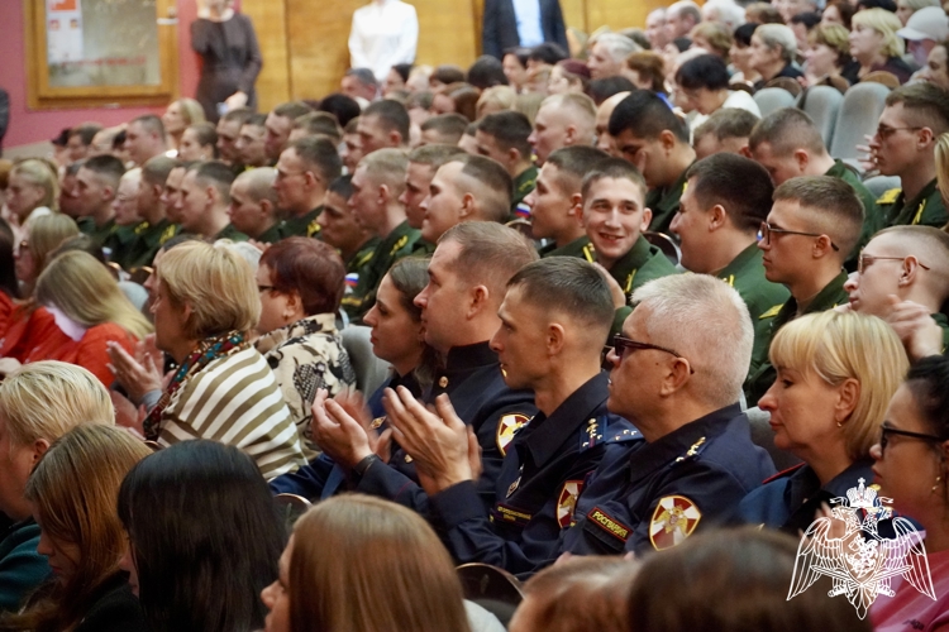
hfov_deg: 15.9
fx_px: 3400
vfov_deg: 10.6
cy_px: 316
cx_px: 474
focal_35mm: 129
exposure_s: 1/20
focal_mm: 86
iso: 6400
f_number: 5.6
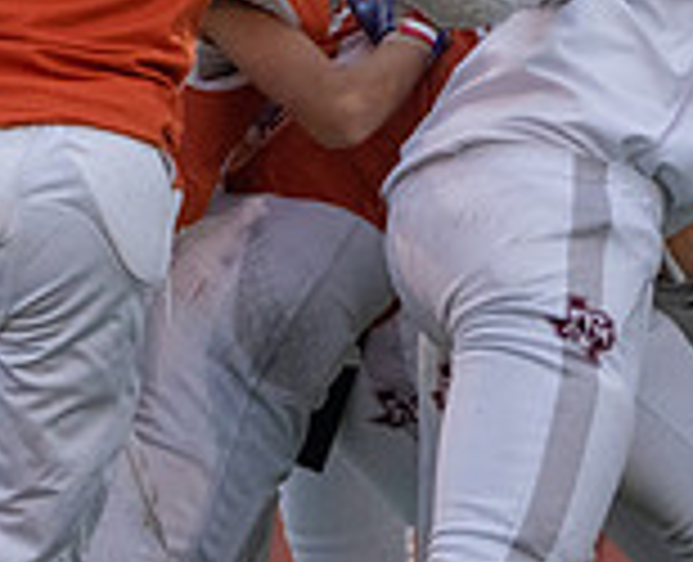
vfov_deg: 0.8
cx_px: 845
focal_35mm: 1845
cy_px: 115
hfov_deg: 1.0
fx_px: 38058
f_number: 5.6
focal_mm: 400
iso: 3200
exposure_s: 1/1000
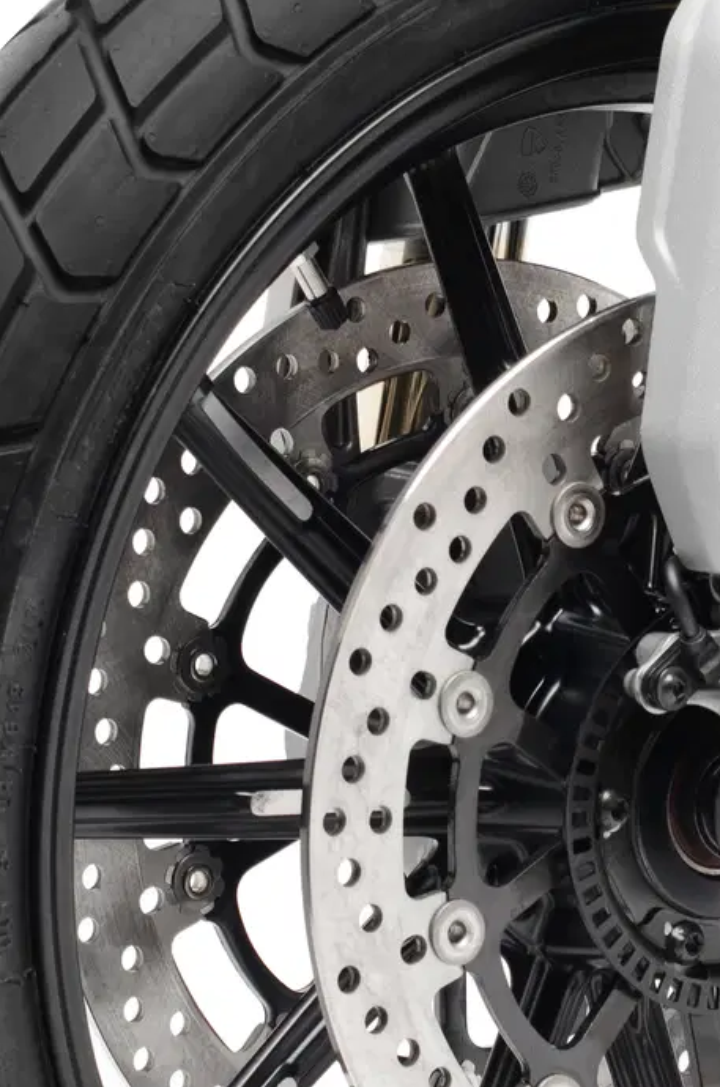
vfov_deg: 10.5
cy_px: 394
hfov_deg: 6.9
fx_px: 5936
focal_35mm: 197
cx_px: 523
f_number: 5.6
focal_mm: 50
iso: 200
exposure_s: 1/80
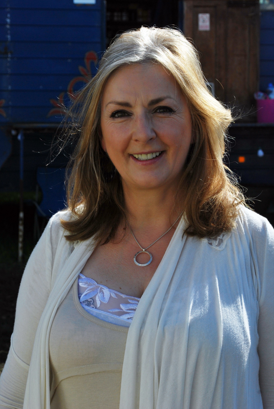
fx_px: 939
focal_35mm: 82
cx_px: 137
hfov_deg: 16.6
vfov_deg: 24.6
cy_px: 204
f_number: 13
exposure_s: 1/640
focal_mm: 55
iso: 200
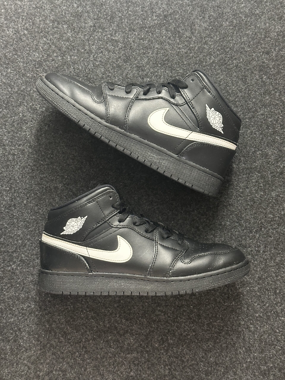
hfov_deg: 30.3
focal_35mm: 48
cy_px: 190
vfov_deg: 39.7
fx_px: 527
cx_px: 142
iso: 640
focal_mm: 6.86
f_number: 1.78
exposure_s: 1/27
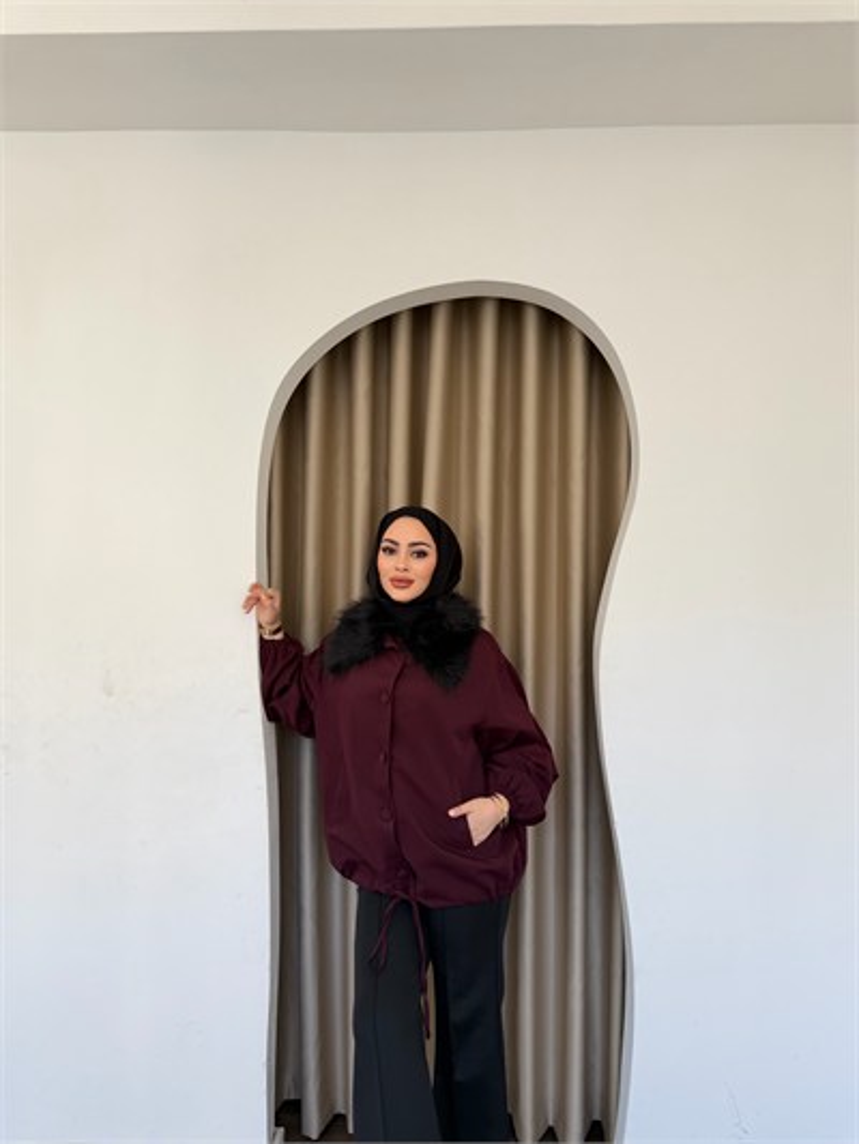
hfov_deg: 56.8
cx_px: 430
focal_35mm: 24
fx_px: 794
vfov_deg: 71.6
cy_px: 572
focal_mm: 6.76
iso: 64
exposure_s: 1/121
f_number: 1.78
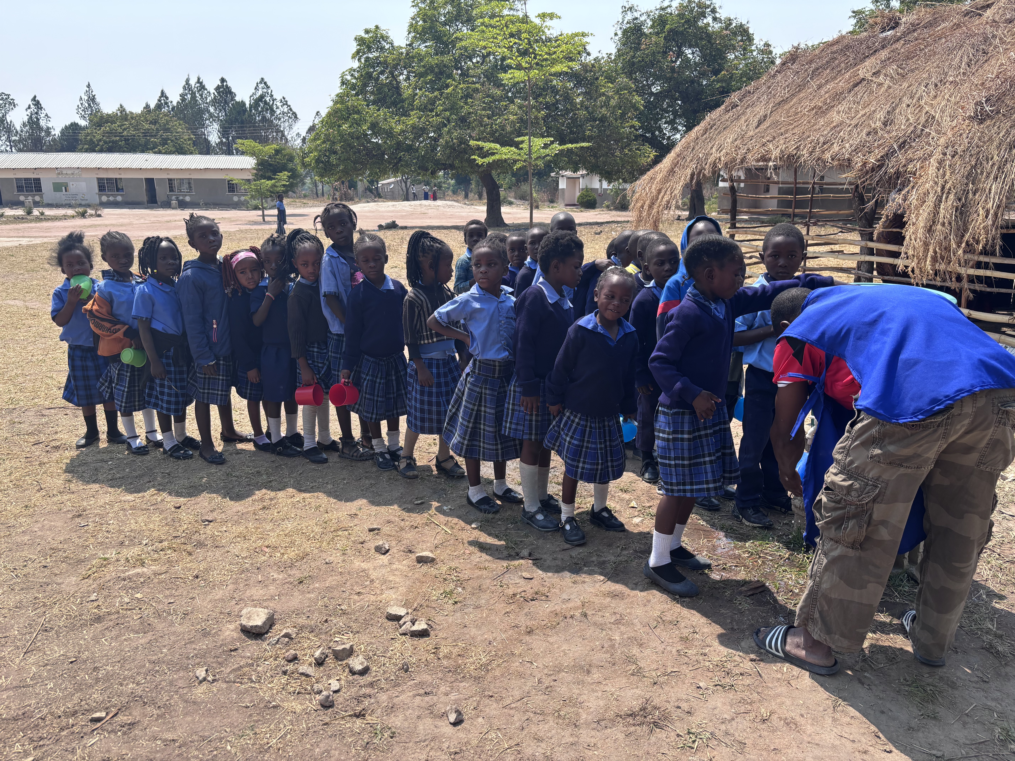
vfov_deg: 53.1
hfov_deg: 67.3
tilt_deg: -14.2
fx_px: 762
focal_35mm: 26
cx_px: 508
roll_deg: -0.6
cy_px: 380
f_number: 1.6
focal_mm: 5.96
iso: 50
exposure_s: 1/1783
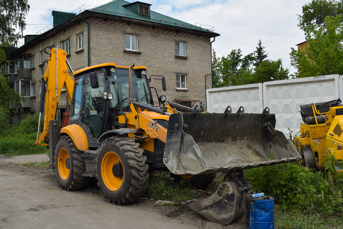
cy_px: 114
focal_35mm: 36
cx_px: 172
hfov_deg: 53.1
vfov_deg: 36.9
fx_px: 343
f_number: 9
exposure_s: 1/320
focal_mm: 24
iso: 200
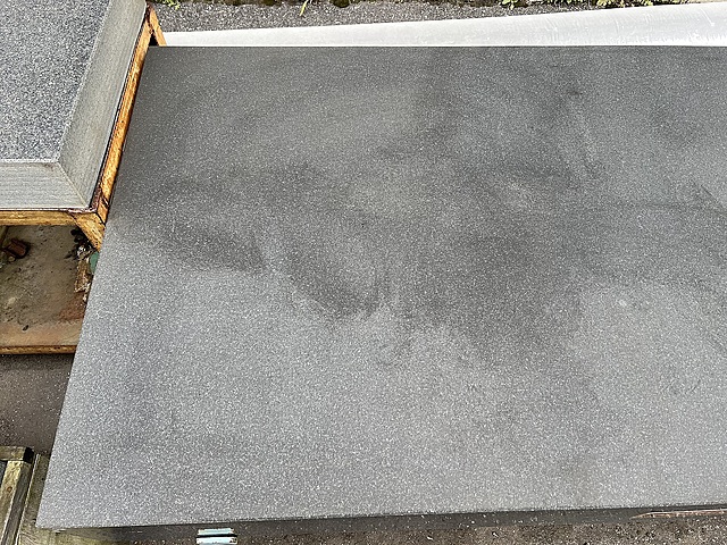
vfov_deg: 53.1
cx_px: 364
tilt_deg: -62.3
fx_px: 546
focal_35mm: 26
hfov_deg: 67.3
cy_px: 272
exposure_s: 1/650
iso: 50
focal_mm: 5.7
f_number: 1.5
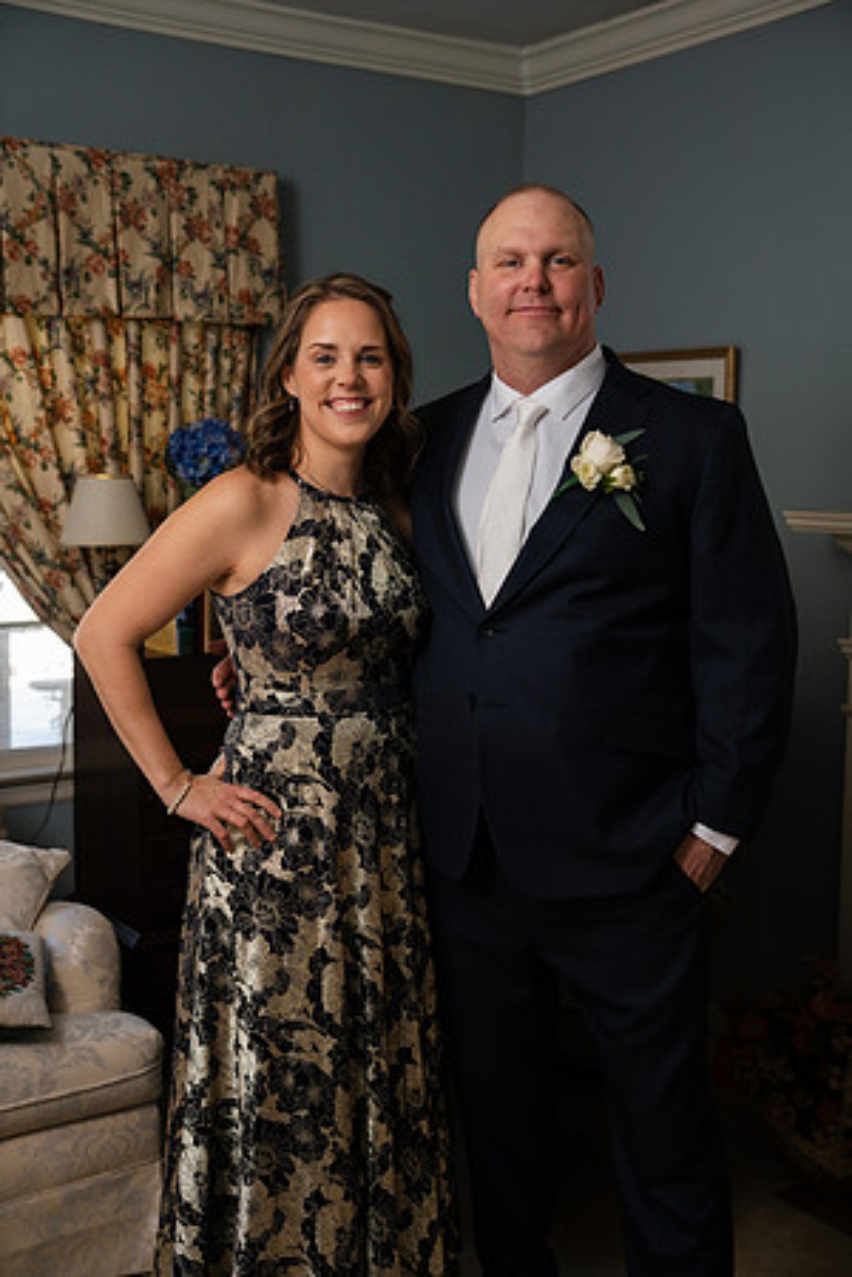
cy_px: 638
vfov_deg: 43.6
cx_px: 426
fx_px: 1597
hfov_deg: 29.9
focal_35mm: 45
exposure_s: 1/200
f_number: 4
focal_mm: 45
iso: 500
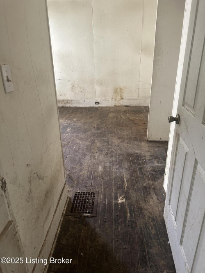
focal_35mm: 24
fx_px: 190
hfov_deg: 56.8
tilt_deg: -22.8
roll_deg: +0.6
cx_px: 102
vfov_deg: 71.6
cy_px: 136
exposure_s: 1/60
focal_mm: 6.86
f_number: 1.78
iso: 250
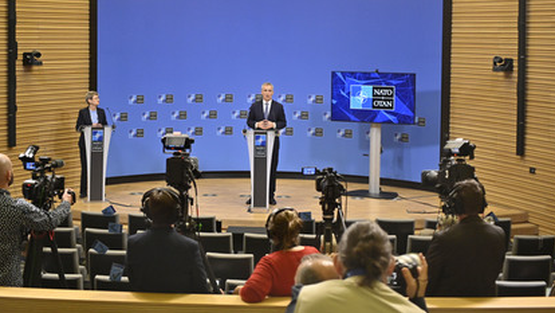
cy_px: 114
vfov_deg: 21.0
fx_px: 839
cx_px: 274
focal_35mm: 57
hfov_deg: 36.6
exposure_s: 1/320
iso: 3200
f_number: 4
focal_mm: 50
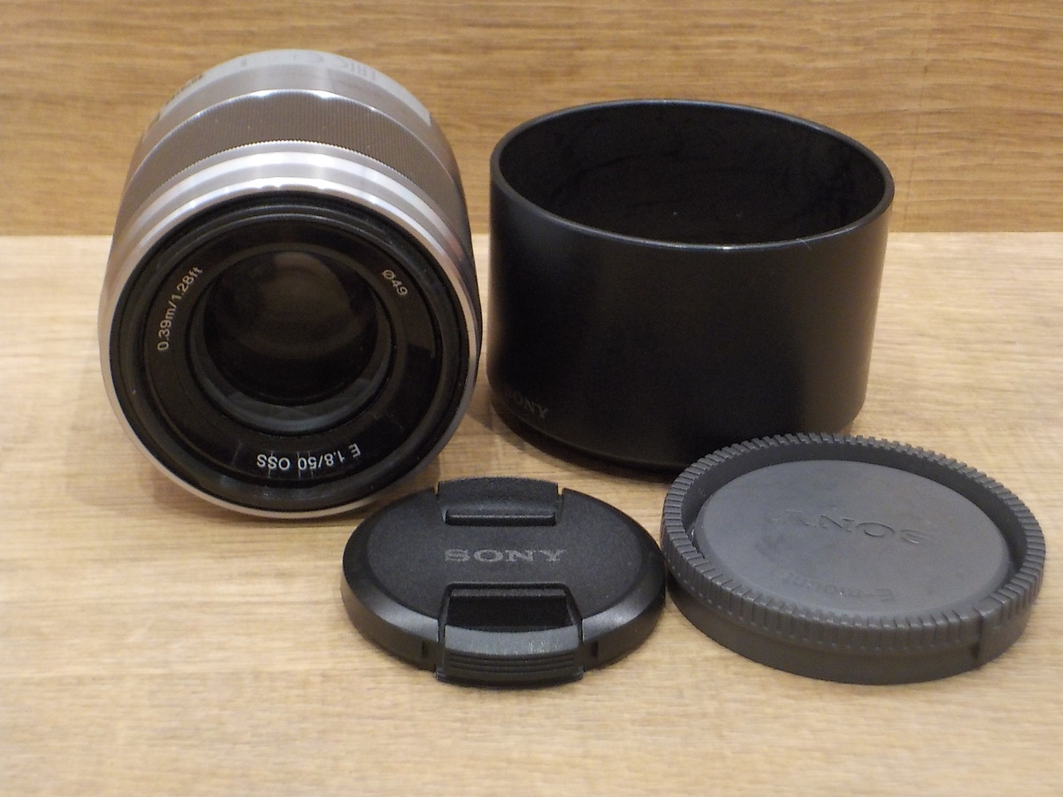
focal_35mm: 71
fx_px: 2180
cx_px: 532
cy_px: 398
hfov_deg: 27.4
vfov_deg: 20.7
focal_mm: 9.7
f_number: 5.3
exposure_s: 1/50
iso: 400
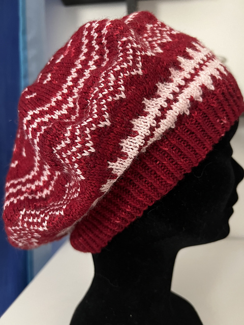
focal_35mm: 26
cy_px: 162
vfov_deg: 67.3
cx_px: 122
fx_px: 244
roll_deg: +0.6
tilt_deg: -3.0
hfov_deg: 53.1
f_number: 1.5
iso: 500
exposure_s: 1/25
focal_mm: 5.7
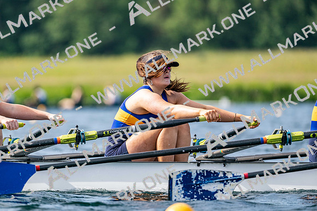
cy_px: 106
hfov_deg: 5.2
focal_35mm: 400
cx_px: 158
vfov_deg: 3.4
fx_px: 3523
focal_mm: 400
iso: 360
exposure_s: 1/2500
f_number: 4.5
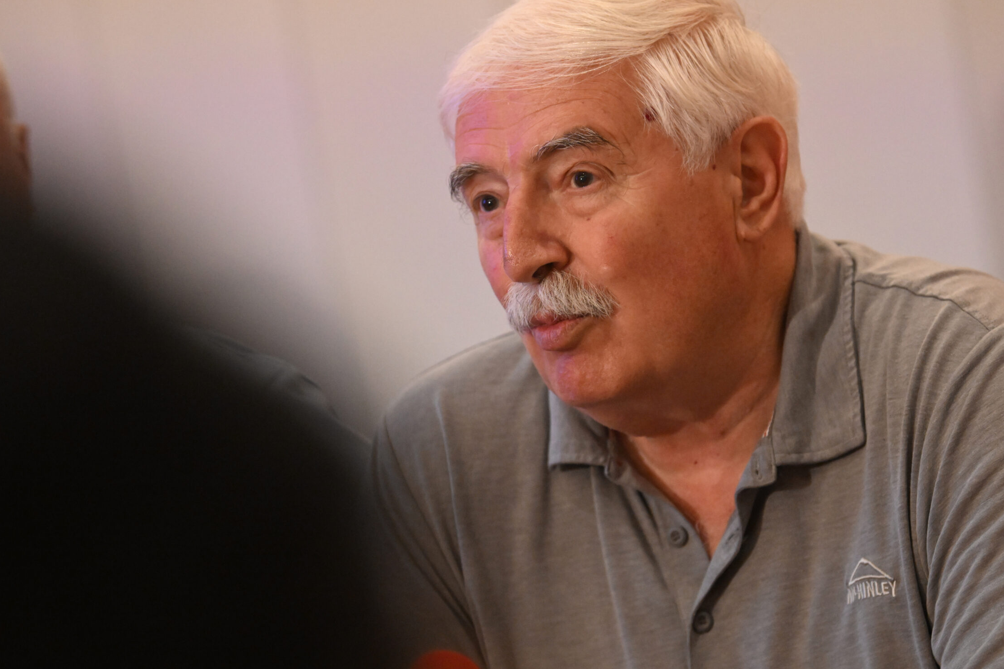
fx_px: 5131
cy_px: 363
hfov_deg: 11.2
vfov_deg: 7.5
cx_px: 488
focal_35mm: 184
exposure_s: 1/200
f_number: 4
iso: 6400
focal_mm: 160
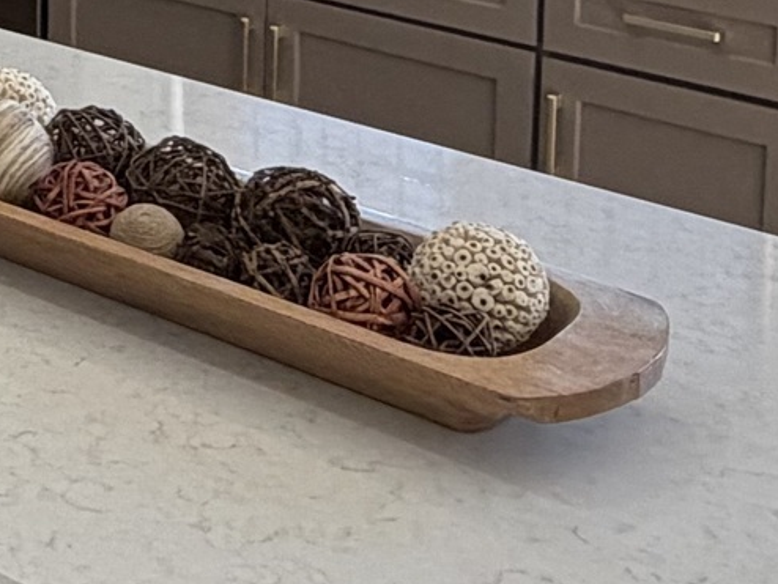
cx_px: -350
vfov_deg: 15.4
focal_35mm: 87
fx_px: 1956
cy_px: -357
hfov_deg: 19.8
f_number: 2.2
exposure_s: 1/120
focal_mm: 2.22
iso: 100
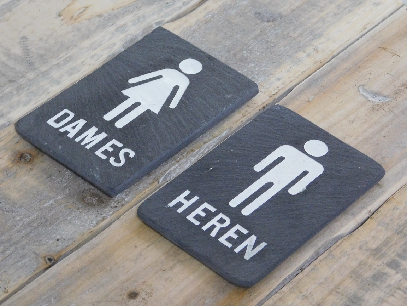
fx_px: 1576
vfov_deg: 11.1
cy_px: 153
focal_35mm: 134
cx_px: 204
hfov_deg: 14.7
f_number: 5
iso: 800
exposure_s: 1/20
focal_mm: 23.7
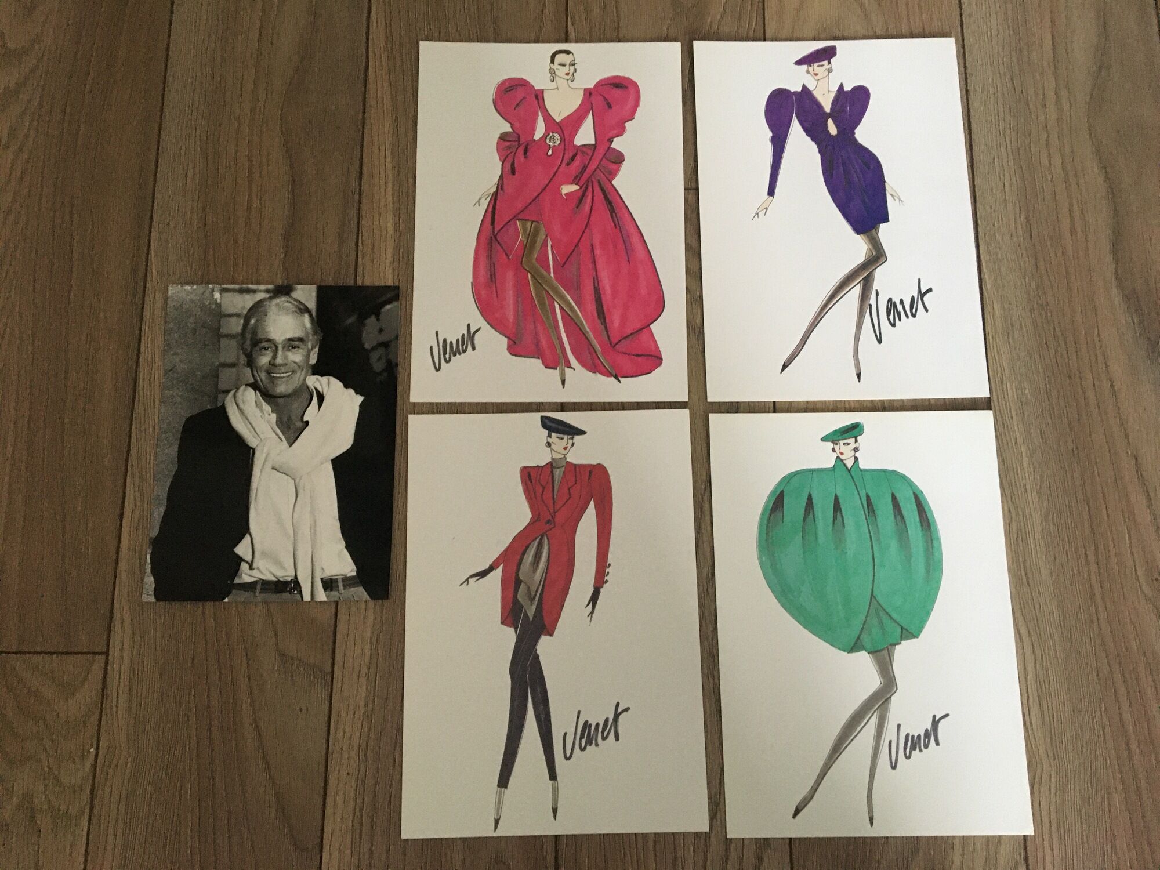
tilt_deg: -79.0
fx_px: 972
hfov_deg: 61.7
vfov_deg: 48.2
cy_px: 435
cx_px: 580
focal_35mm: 29
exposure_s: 1/15
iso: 200
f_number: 2.2
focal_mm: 4.15
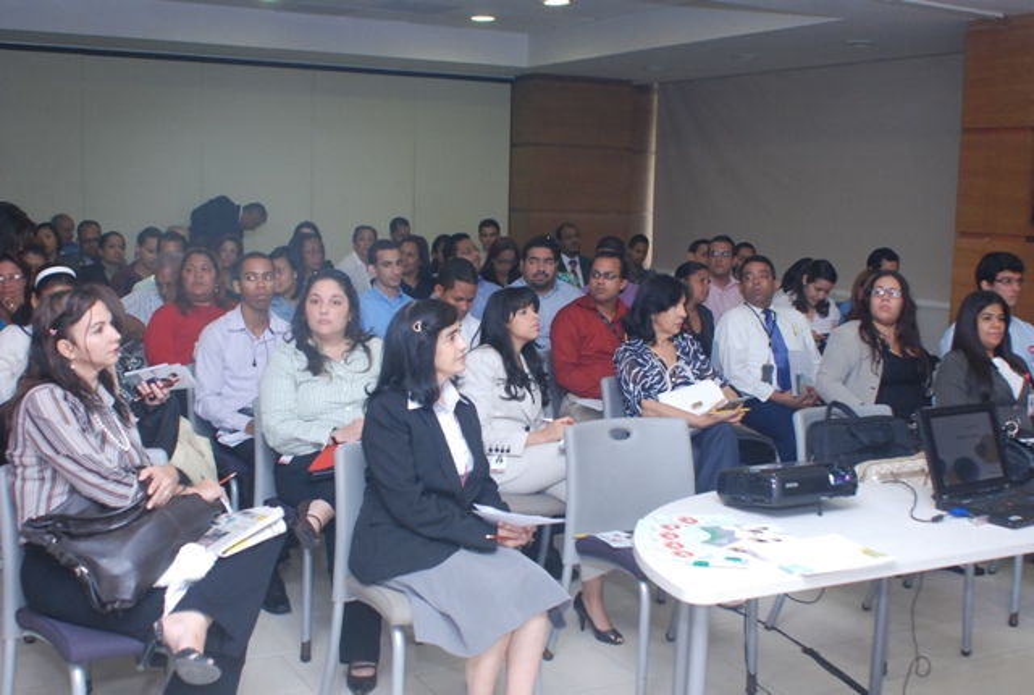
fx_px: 1209
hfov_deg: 46.3
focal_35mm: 42
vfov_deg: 32.1
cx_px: 517
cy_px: 348
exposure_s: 1/100
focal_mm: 28
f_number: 3.5
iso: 800
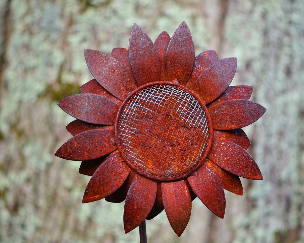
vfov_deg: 3.8
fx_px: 3681
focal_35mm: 409
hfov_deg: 4.7
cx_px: 154
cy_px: 122
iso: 400
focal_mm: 240
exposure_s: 1/30
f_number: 5.3
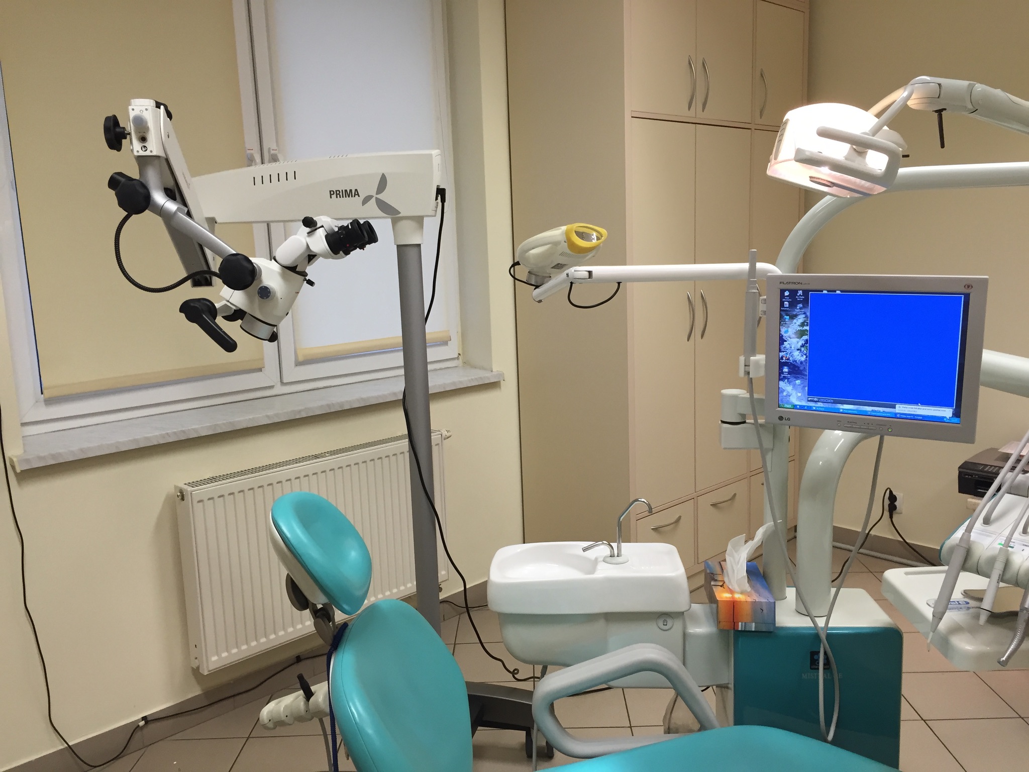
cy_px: 386
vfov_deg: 48.2
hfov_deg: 61.7
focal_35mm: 29
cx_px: 514
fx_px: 862
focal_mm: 4.15
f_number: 2.2
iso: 50
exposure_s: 1/33
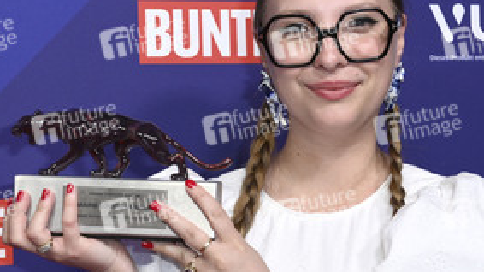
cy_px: 168
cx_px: 269
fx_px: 1283
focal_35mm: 100
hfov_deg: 21.4
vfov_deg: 12.1
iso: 800
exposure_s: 1/250
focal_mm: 60
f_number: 5.6
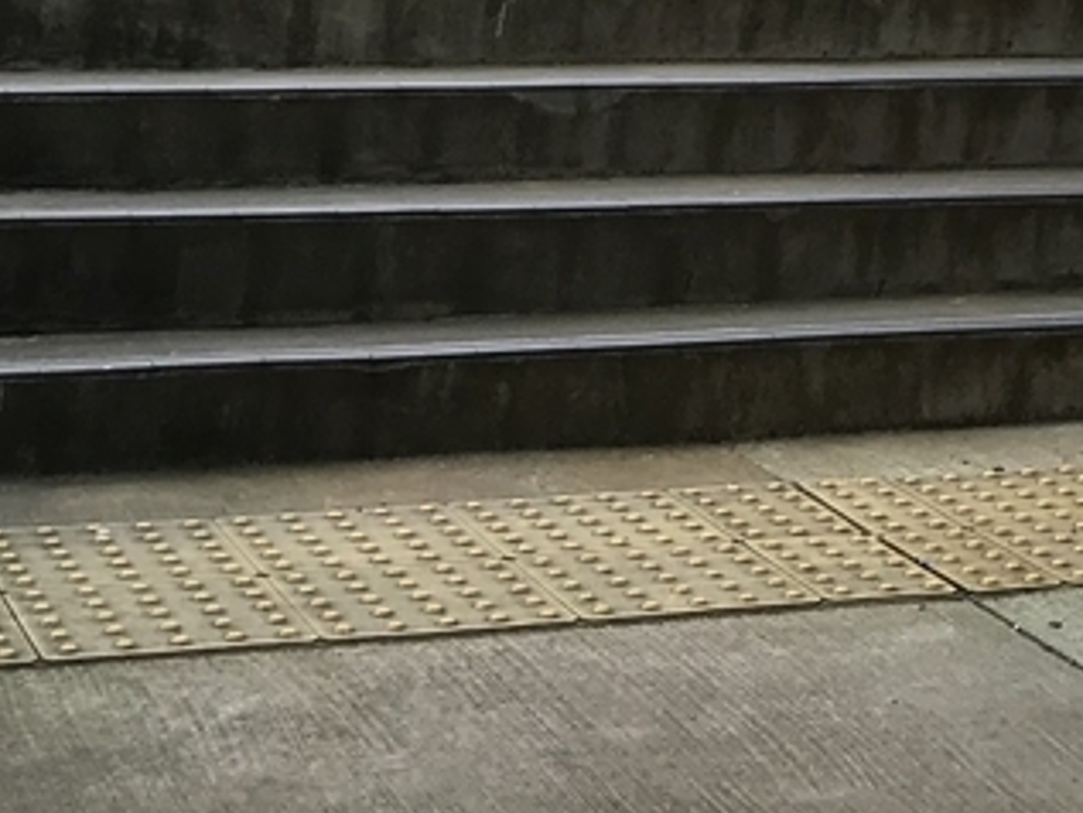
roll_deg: -2.3
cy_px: -615
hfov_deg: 17.9
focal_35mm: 106
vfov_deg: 12.8
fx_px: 3318
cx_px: 1165
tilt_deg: +8.2
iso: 20
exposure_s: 1/368
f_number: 1.8
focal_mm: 3.99
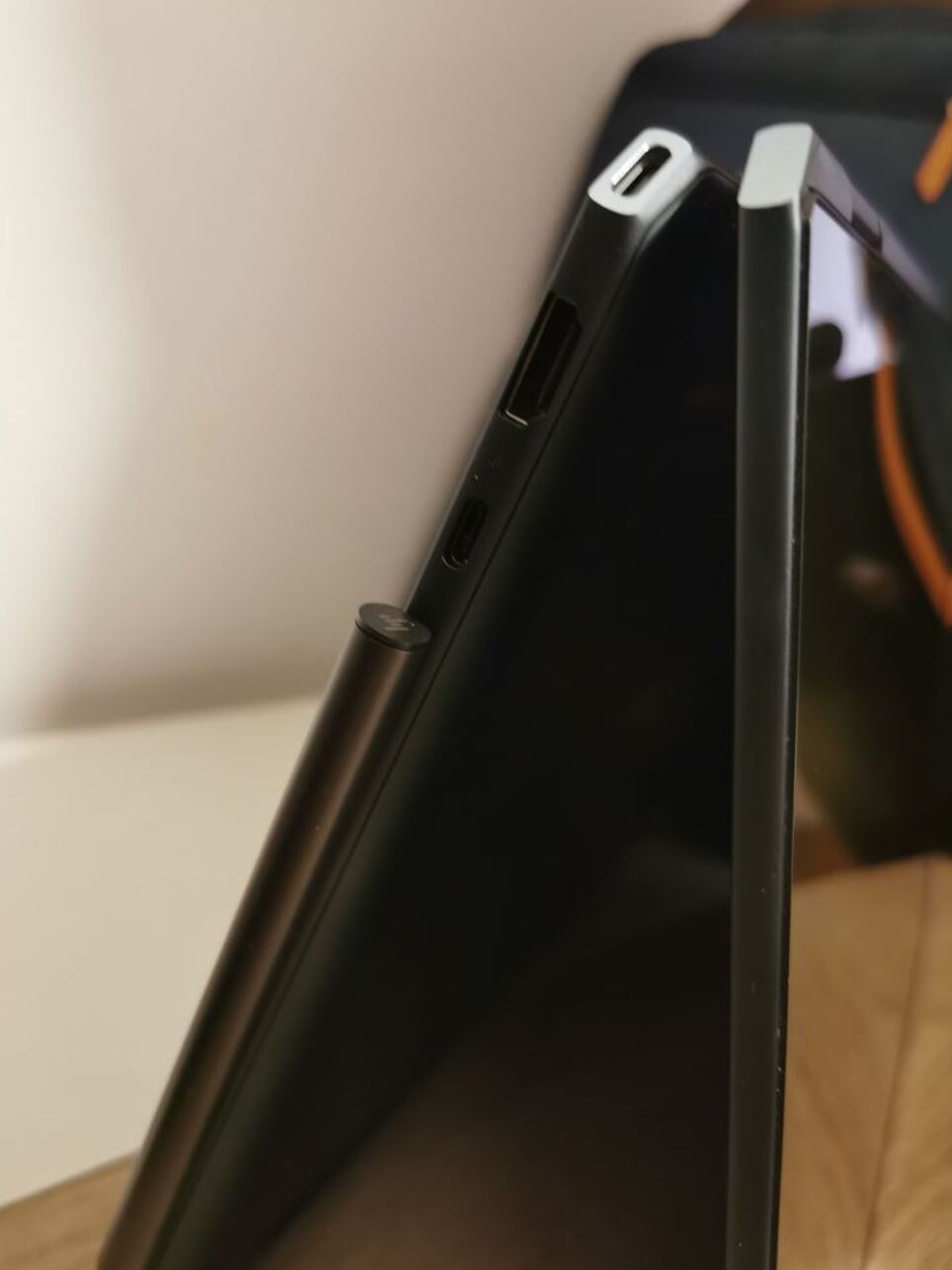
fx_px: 1027
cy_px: 650
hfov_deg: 49.7
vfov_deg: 63.4
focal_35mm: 28
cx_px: 478
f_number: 1.6
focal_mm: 5.56
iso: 500
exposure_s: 1/25
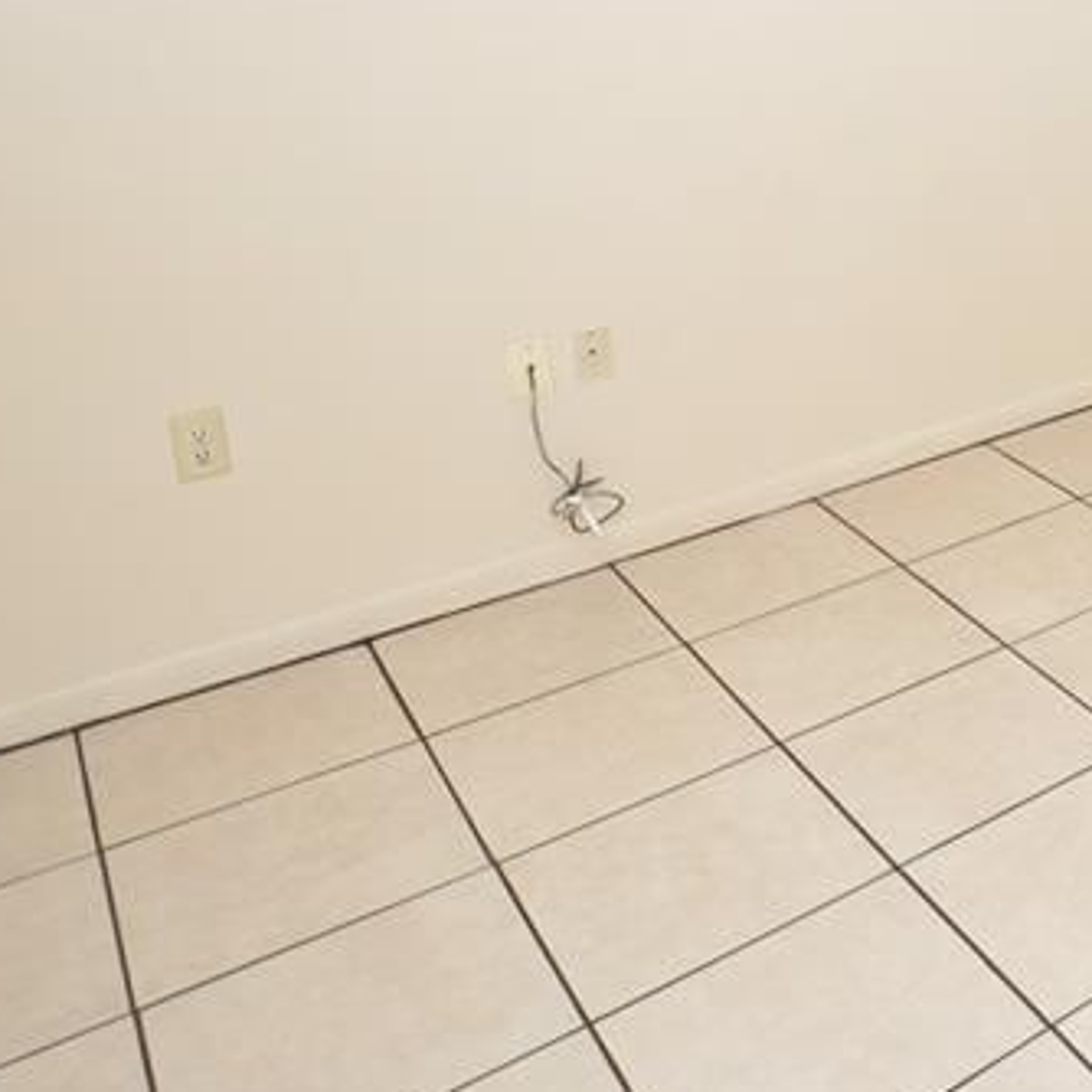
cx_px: 1470
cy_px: 78
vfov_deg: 39.3
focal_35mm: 39
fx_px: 1392
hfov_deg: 31.4
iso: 200
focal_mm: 10
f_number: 4
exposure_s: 1/60
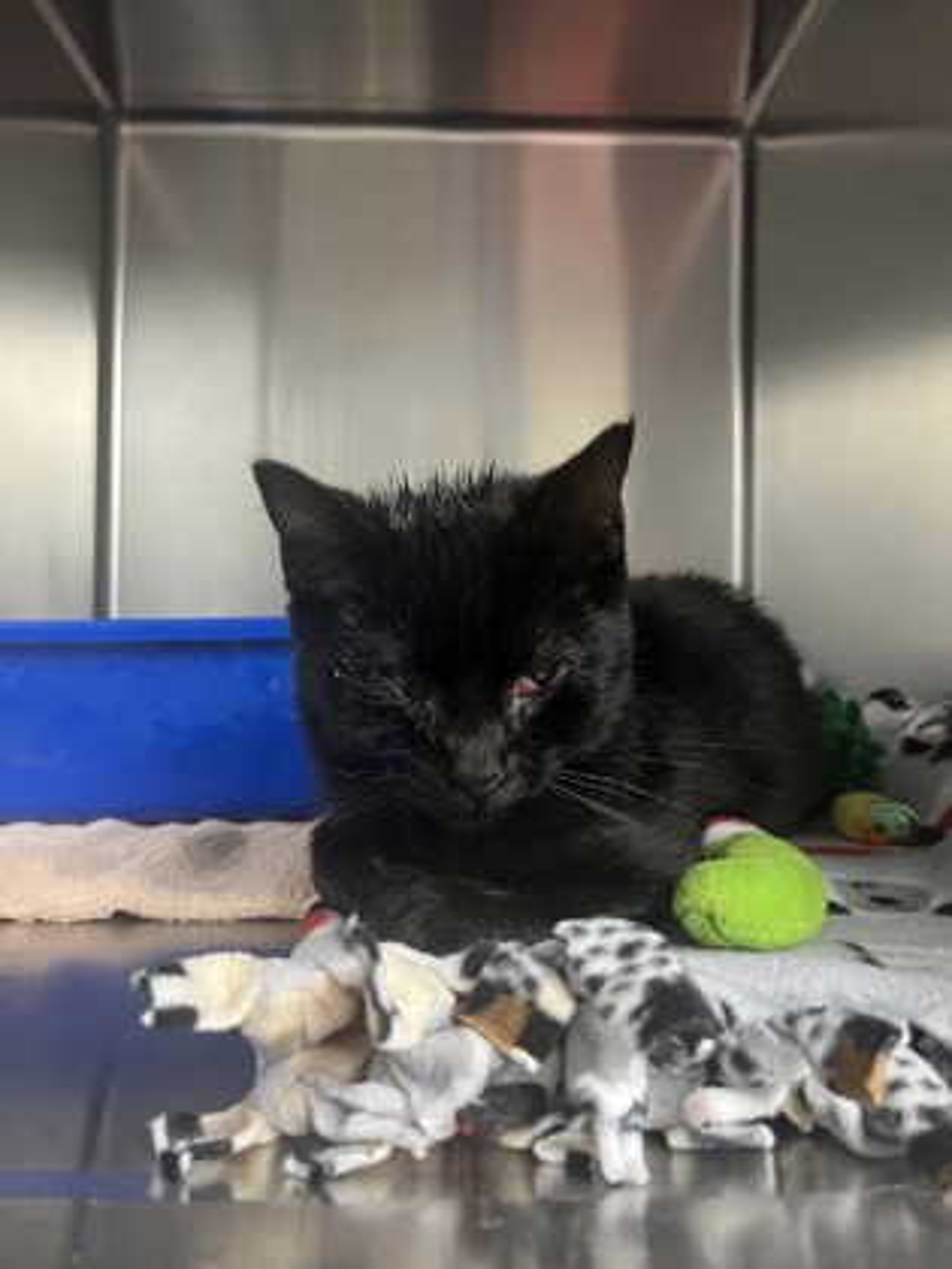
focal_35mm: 26
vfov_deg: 67.3
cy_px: 634
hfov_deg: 53.1
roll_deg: -1.9
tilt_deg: +1.6
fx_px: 953
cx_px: 476
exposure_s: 1/60
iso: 200
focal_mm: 5.1
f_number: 1.6
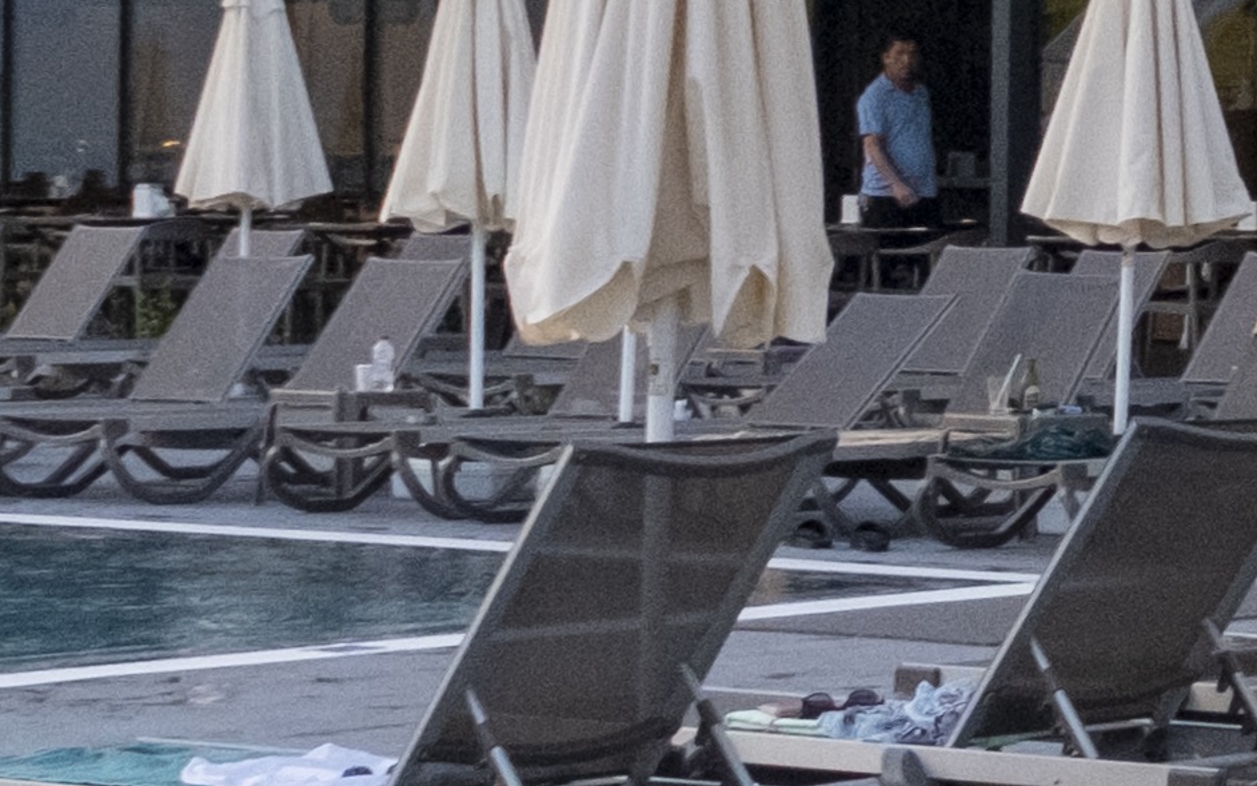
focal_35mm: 162
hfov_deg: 11.7
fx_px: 5550
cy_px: -176
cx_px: 2435
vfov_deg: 8.0
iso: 1600
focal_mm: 16
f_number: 10
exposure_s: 1/125
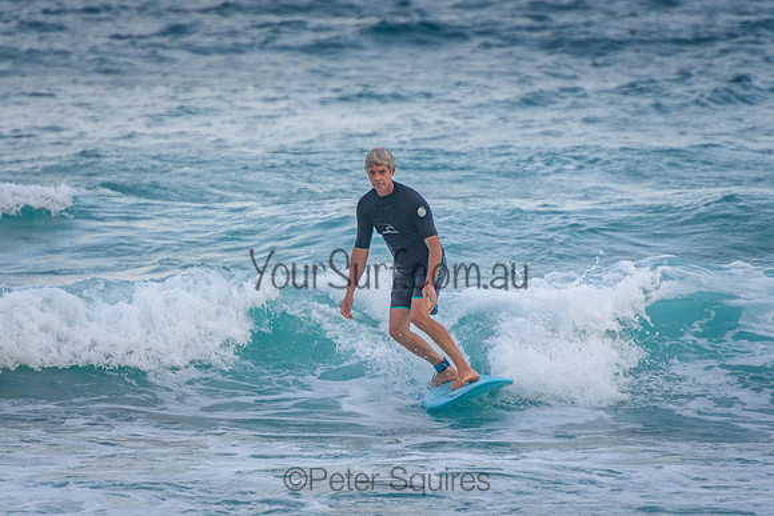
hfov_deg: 3.4
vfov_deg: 2.2
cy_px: 258
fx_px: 13220
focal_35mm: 615
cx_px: 387
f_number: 5.6
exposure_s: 1/1600
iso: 900
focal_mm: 400
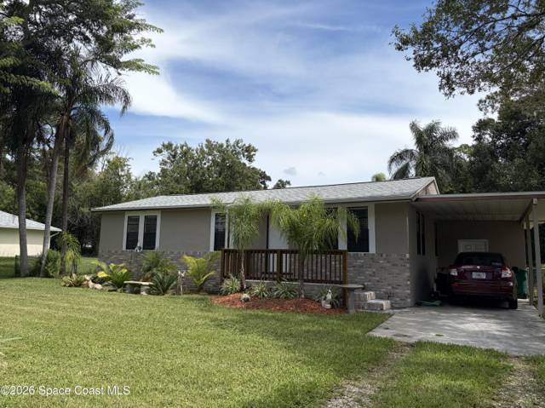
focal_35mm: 26
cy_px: 204
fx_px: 409
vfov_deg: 53.0
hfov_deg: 67.3
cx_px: 272
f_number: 1.6
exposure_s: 1/5348
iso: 64
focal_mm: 5.96
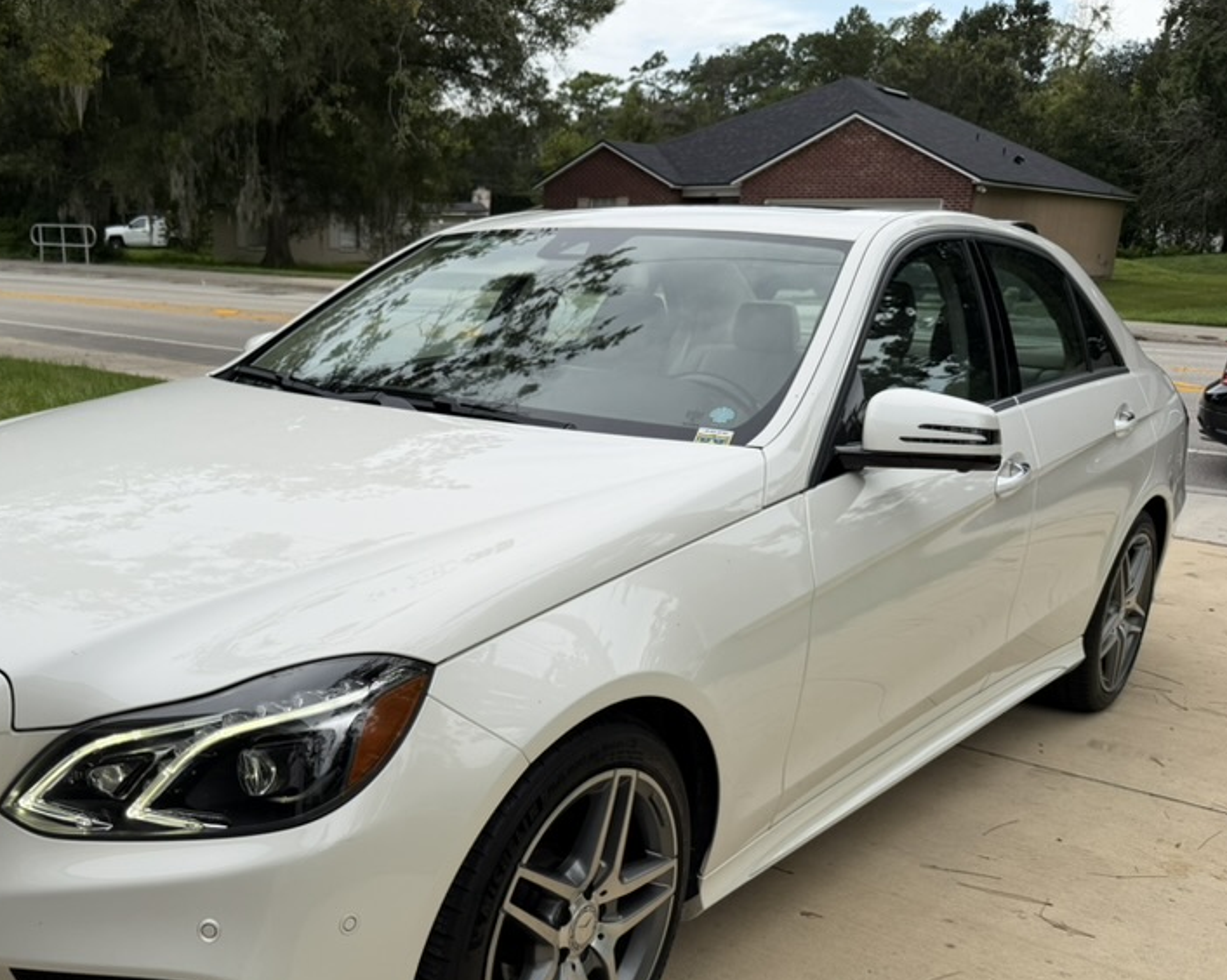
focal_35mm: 34
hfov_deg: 51.7
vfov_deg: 42.8
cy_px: 643
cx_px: 391
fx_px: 1234
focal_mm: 6.76
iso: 80
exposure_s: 1/2110
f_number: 1.78
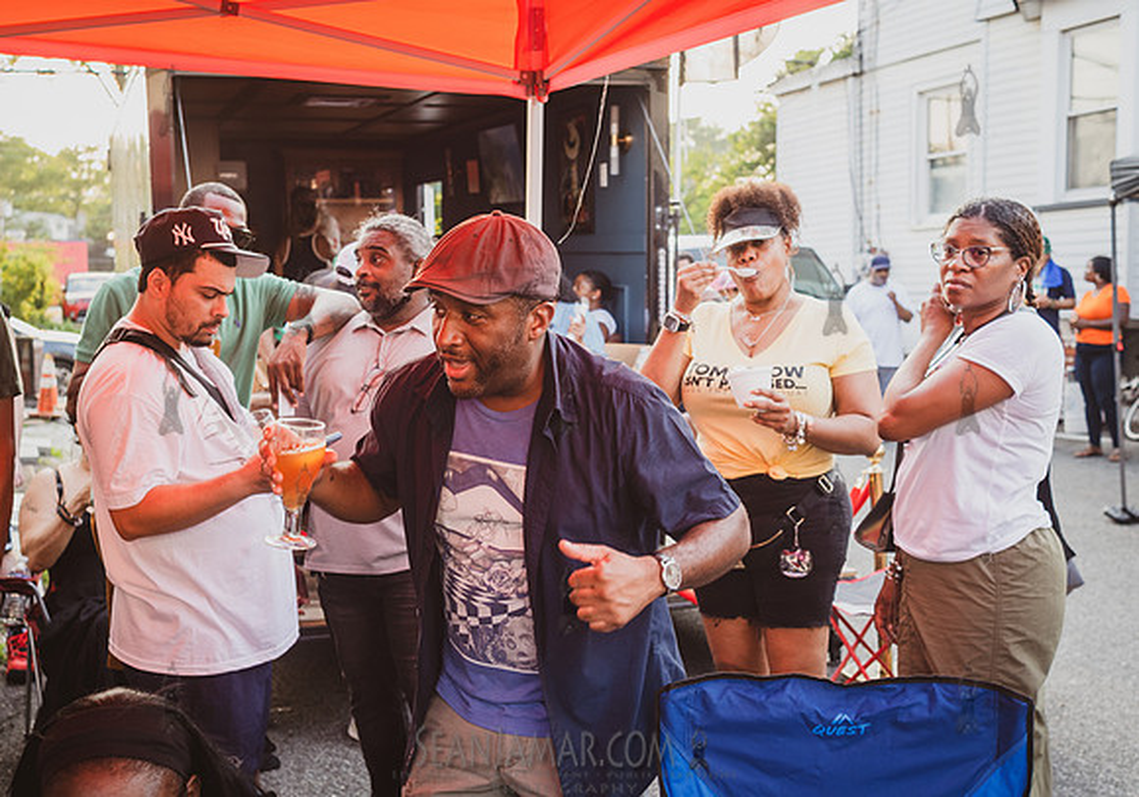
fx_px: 1406
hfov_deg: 44.1
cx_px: 522
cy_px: 449
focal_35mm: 44
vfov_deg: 31.6
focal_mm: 35
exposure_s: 1/125
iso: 500
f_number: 4.5
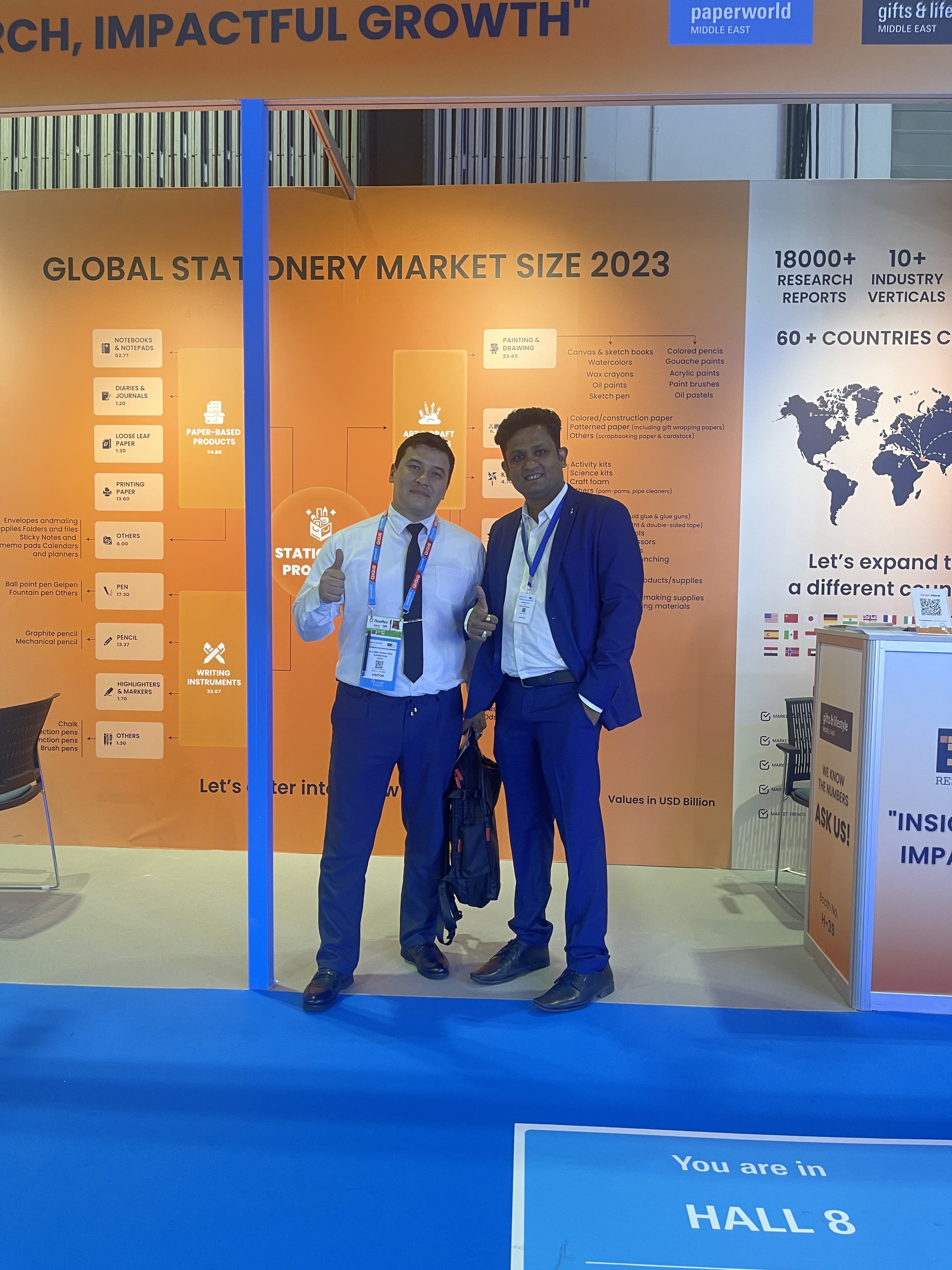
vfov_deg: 69.4
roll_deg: +0.0
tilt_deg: -2.4
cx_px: 476
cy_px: 635
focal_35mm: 25
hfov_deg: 54.9
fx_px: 917
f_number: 1.6
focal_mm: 5.1
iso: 64
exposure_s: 1/50
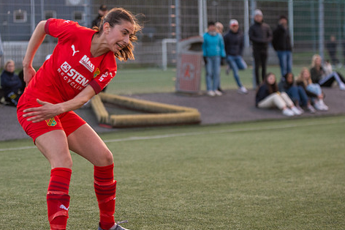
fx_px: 1178
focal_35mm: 123
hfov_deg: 16.7
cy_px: 97
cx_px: 146
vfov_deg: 11.1
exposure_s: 1/640
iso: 3200
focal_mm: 100
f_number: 3.2
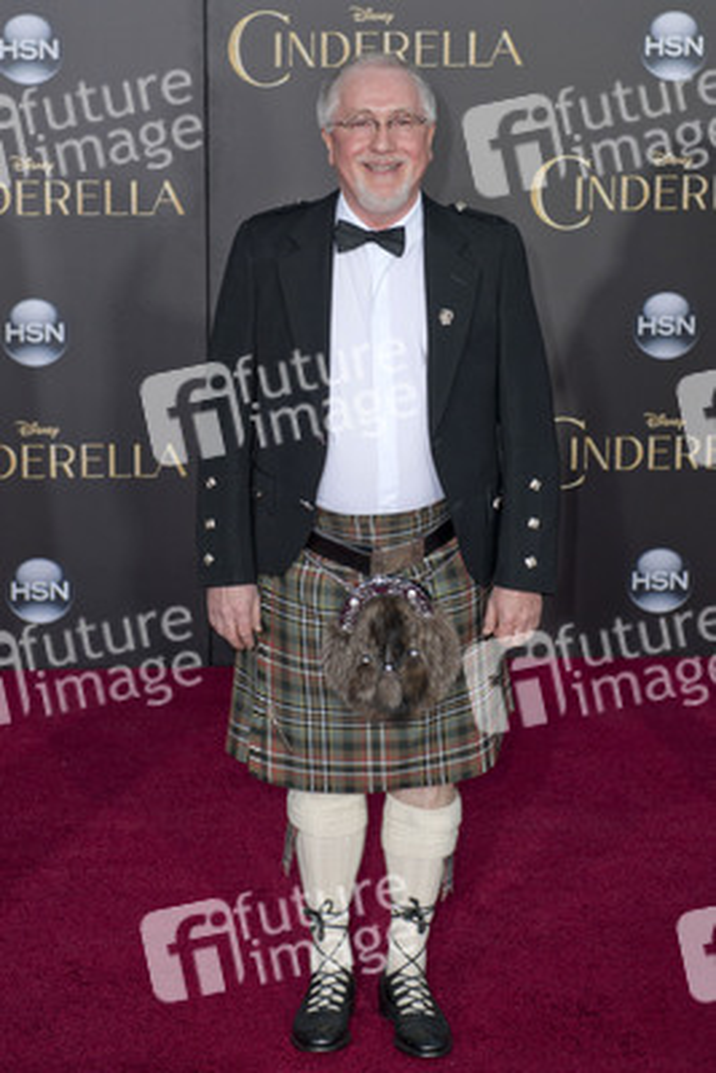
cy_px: 536
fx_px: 2086
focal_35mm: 70
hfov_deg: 19.5
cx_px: 358
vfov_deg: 28.8
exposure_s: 1/400
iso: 400
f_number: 4
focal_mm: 70
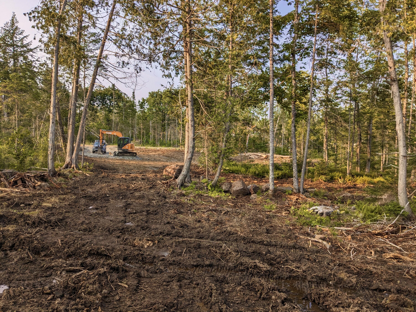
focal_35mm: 27
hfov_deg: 65.3
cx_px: 208
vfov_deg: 51.4
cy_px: 156
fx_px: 324
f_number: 1.73
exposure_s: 1/1232
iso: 52
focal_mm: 4.38
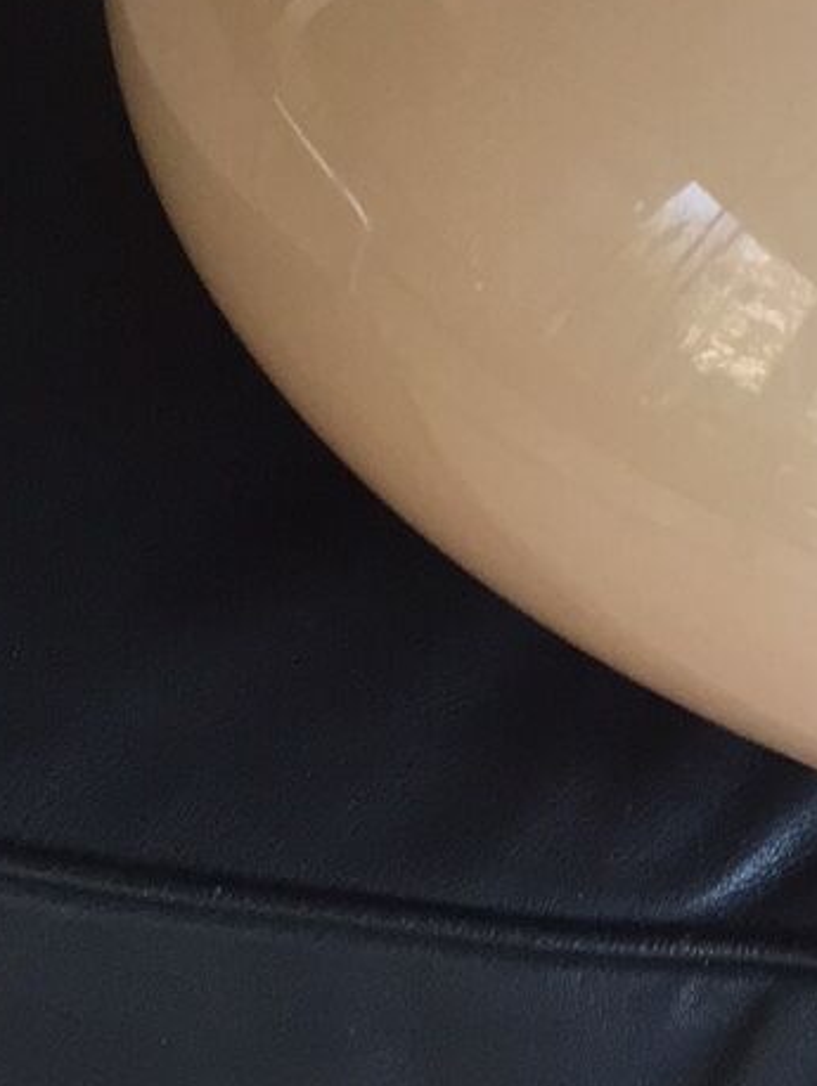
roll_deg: -1.4
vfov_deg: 16.7
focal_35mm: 103
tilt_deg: -36.2
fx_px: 3237
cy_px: -712
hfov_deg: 13.1
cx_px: 1419
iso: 50
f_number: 2.2
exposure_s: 1/100
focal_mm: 4.15
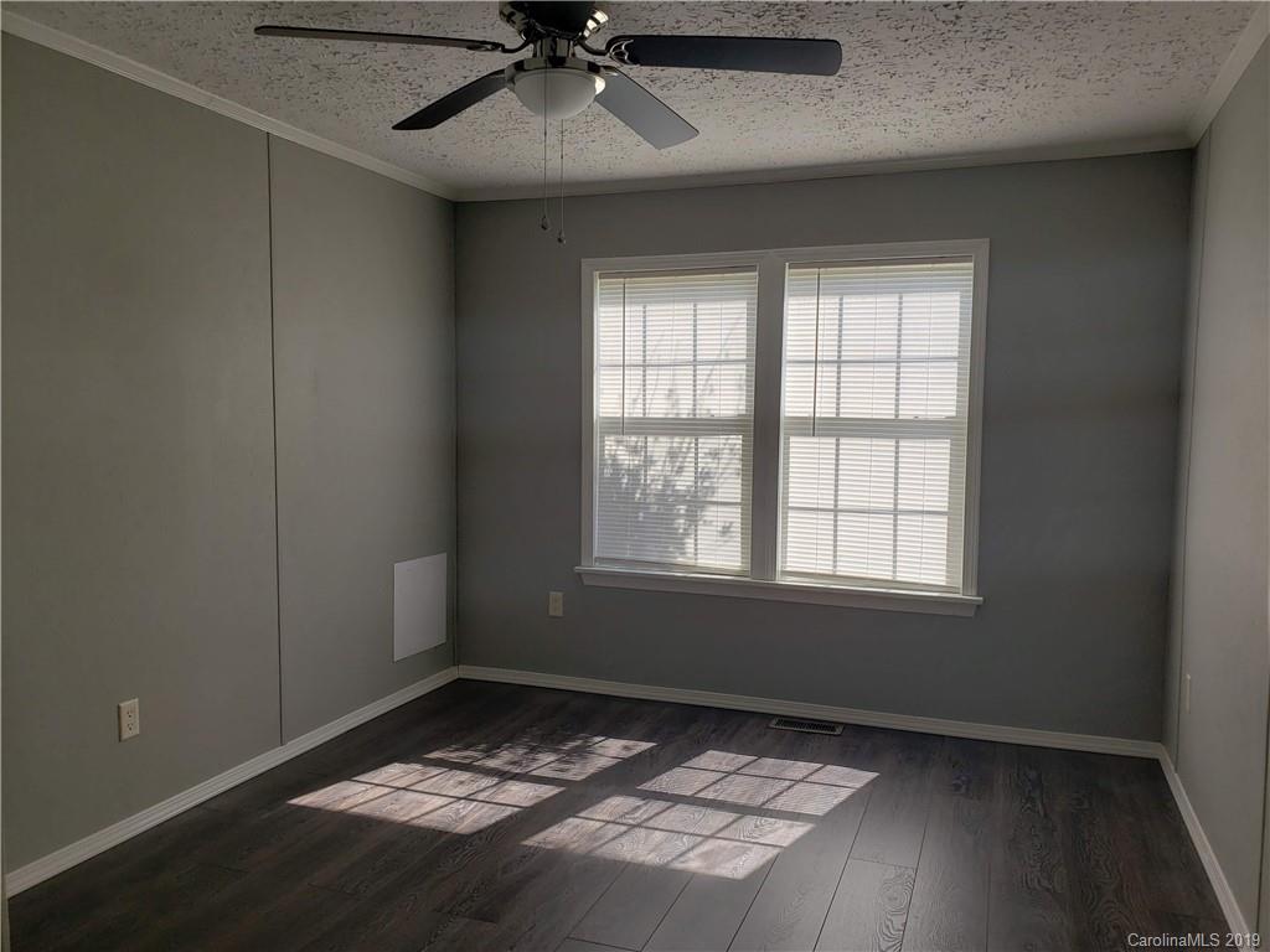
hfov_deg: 67.3
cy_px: 476
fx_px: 954
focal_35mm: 26
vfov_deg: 53.1
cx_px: 635
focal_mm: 4.3
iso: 50
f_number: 2.4
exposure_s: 1/324
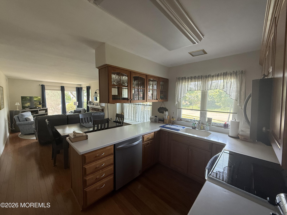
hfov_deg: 102.1
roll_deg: -0.9
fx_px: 116
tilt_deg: -4.0
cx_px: 144
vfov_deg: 85.7
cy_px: 108
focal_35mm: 14
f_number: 2.2
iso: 250
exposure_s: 1/99
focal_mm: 2.22
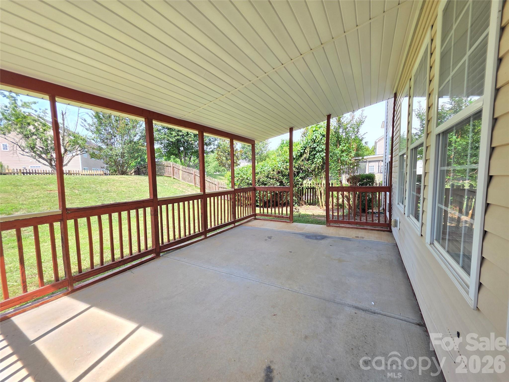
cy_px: 191
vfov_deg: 89.9
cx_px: 254
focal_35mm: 13
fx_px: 191
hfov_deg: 106.2
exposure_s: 1/296
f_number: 1.9
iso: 40
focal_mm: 2.2
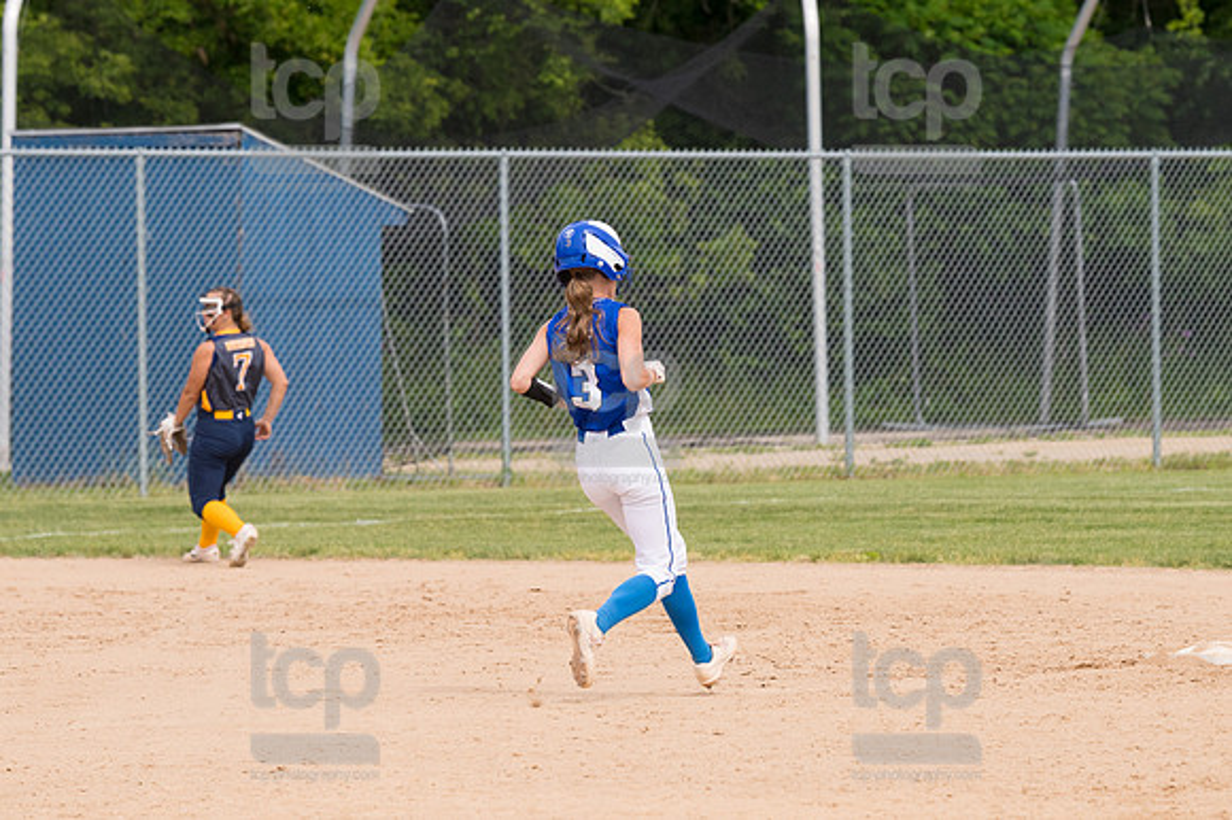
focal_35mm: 300
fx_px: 10260
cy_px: 410
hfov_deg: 6.9
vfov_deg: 4.6
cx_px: 616
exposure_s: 1/1600
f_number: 5.6
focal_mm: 200
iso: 320
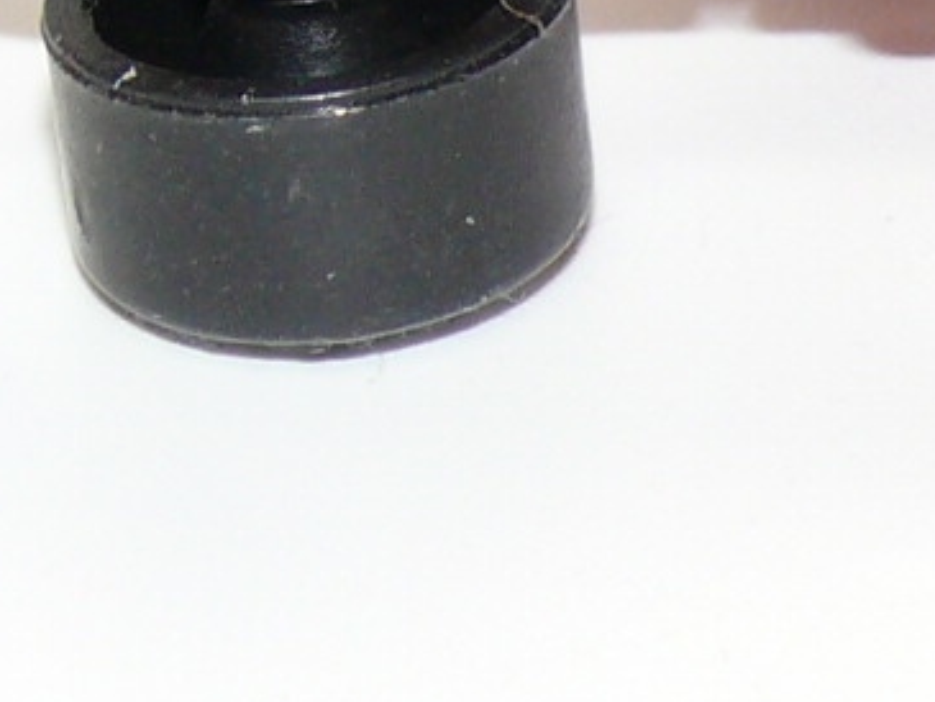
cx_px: 1181
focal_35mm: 425
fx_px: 11483
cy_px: -617
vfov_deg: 3.5
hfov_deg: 4.6
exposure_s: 1/30
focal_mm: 13
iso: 100
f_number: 4
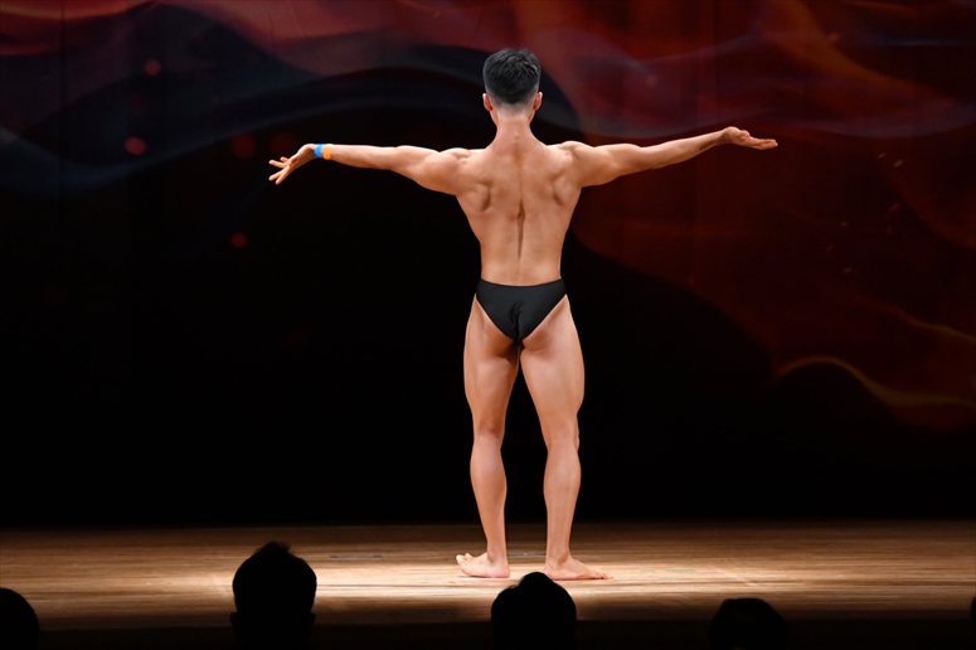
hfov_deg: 9.2
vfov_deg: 6.1
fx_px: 6097
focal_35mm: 225
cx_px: 488
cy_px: 325
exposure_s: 1/400
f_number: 5.6
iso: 3200
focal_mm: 150
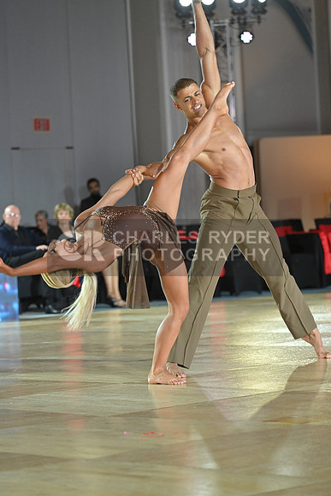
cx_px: 166
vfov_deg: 15.8
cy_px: 248
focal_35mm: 130
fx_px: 1792
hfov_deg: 10.6
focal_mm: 130
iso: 2000
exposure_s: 1/250
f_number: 4
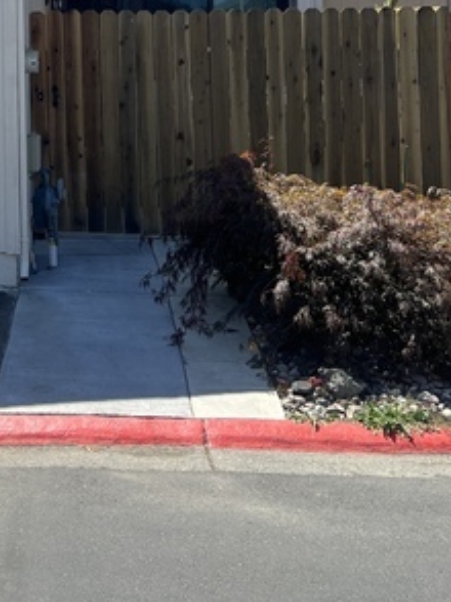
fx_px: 1026
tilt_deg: +1.6
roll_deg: +2.0
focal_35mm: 59
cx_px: 6
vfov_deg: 31.2
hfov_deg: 23.8
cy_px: 58
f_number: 1.5
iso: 50
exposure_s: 1/2695
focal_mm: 5.7
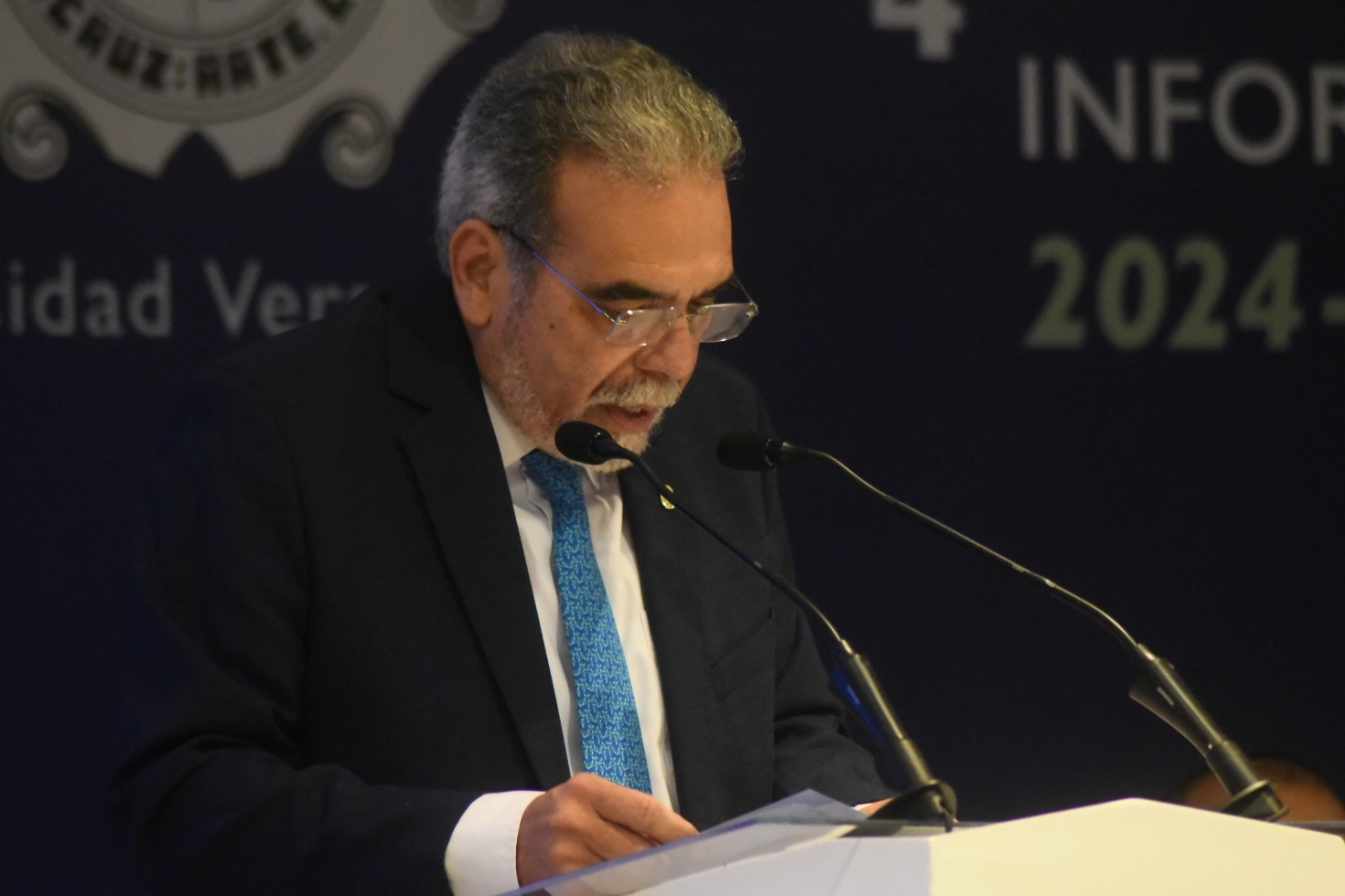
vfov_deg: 4.6
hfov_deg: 6.9
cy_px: 448
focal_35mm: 300
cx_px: 672
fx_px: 11207
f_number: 5.6
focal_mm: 300
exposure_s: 1/125
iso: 8000
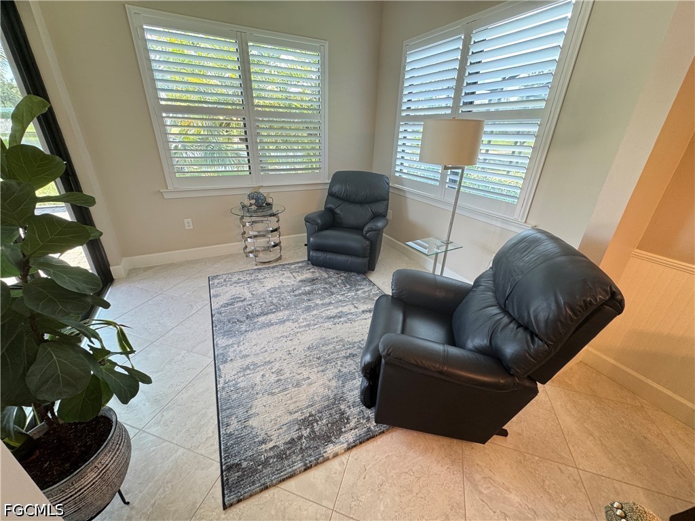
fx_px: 281
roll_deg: -2.0
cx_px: 348
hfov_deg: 102.1
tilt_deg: -24.5
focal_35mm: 14
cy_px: 260
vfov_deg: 85.7
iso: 160
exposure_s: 1/60
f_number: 2.2
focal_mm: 2.22
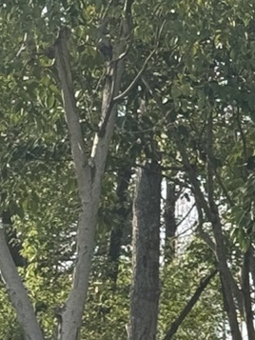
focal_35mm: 269
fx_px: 2641
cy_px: 315
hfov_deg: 5.4
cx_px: 604
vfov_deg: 7.3
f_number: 1.78
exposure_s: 1/1059
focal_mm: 6.76
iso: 64
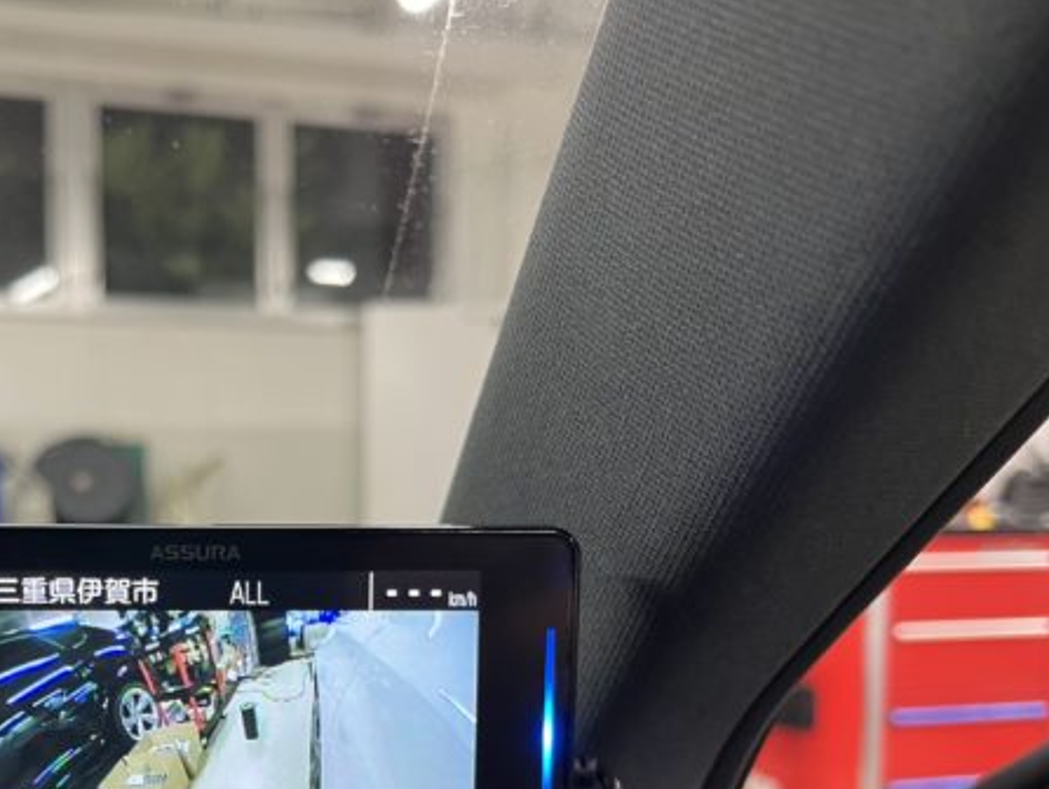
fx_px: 1304
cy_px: 640
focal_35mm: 43
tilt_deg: -5.7
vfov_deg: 32.6
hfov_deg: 41.7
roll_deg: -0.1
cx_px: 192
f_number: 1.6
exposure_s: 1/50
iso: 80
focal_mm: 5.1
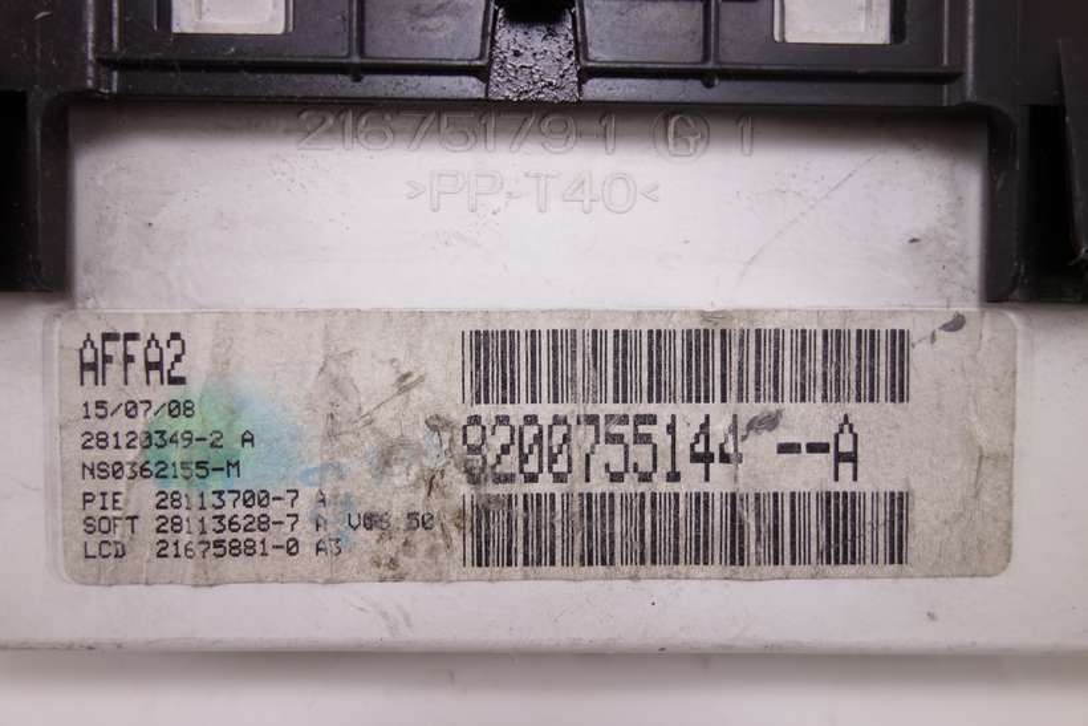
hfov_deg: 65.5
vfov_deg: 46.4
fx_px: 846
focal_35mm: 28
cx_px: 544
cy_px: 363
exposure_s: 1/100
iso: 125
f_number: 2.2
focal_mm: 10.4
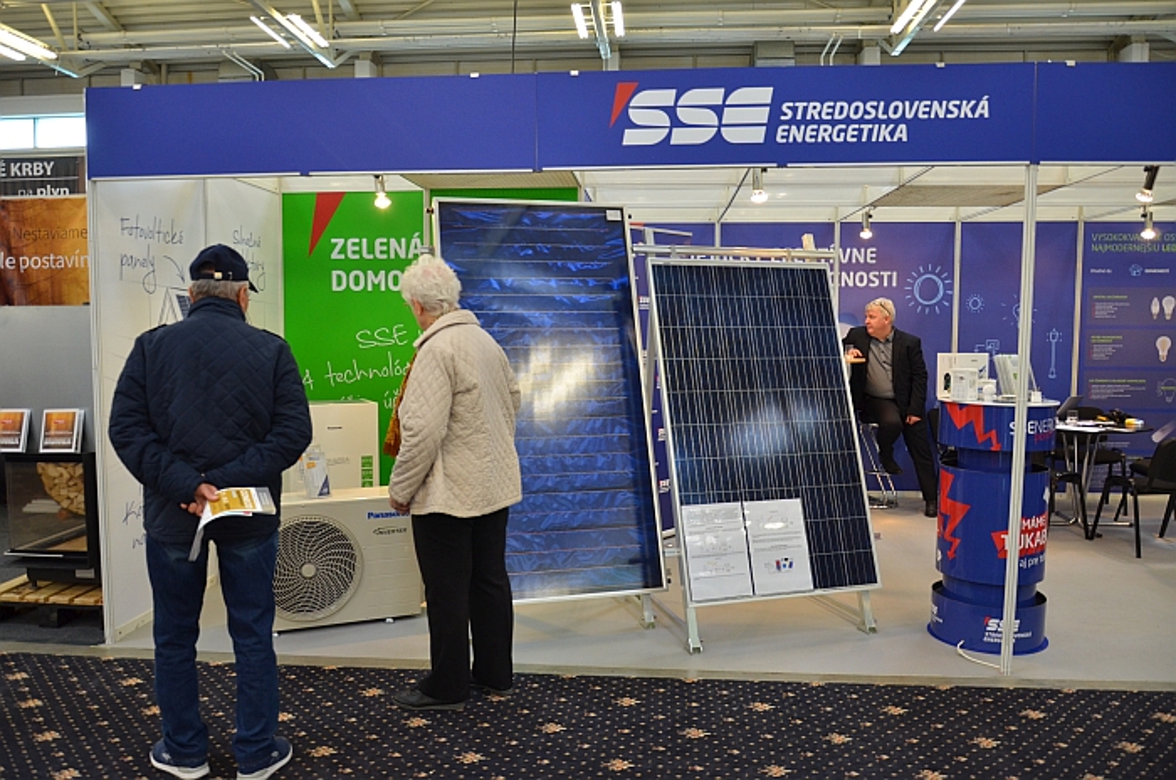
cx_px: 588
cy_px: 390
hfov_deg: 67.5
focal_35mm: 27
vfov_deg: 47.8
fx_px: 880
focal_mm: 18
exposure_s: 1/60
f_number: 4
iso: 640
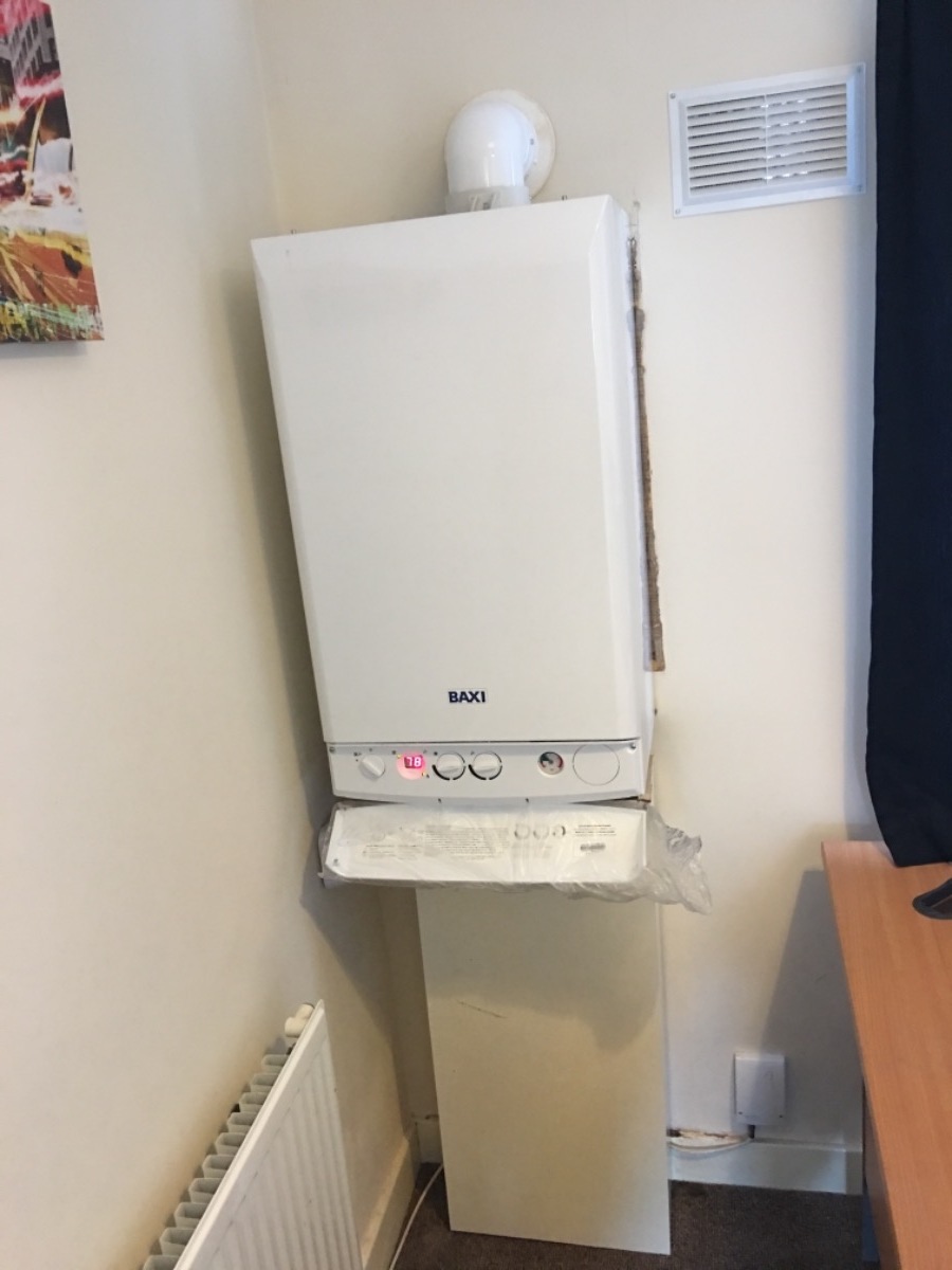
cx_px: 476
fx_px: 1063
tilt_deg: -15.0
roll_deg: +5.1
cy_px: 635
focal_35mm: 29
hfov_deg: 48.2
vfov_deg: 61.7
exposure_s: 1/10
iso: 80
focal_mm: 4.15
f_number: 2.2
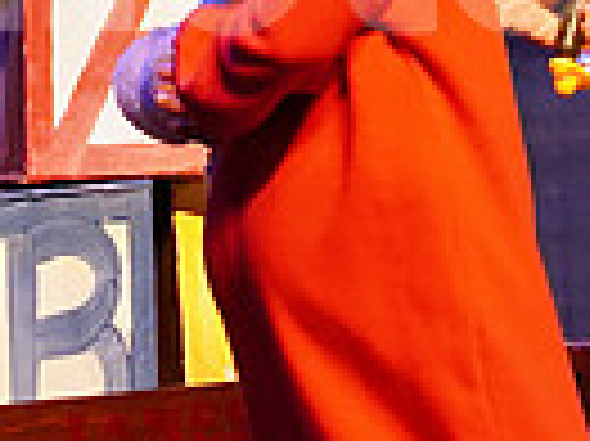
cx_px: 1054
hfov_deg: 3.3
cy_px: -209
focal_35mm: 593
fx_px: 10100
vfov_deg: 2.5
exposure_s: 1/60
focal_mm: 93
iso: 3200
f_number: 8
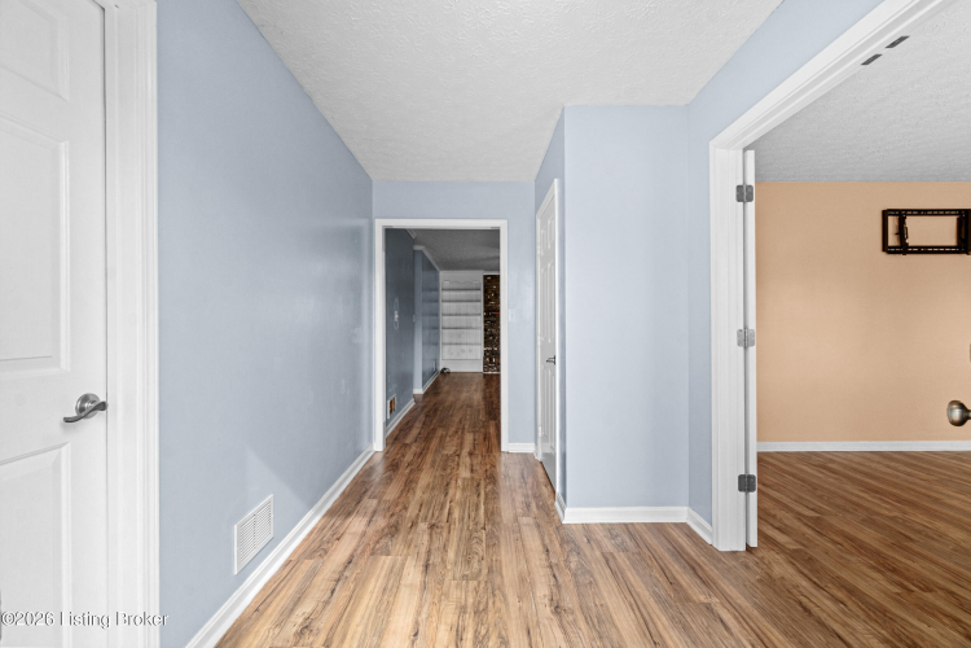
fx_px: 405
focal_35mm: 15
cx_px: 486
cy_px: 324
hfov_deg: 100.4
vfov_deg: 77.3
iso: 400
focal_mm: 10
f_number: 11
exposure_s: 1/6
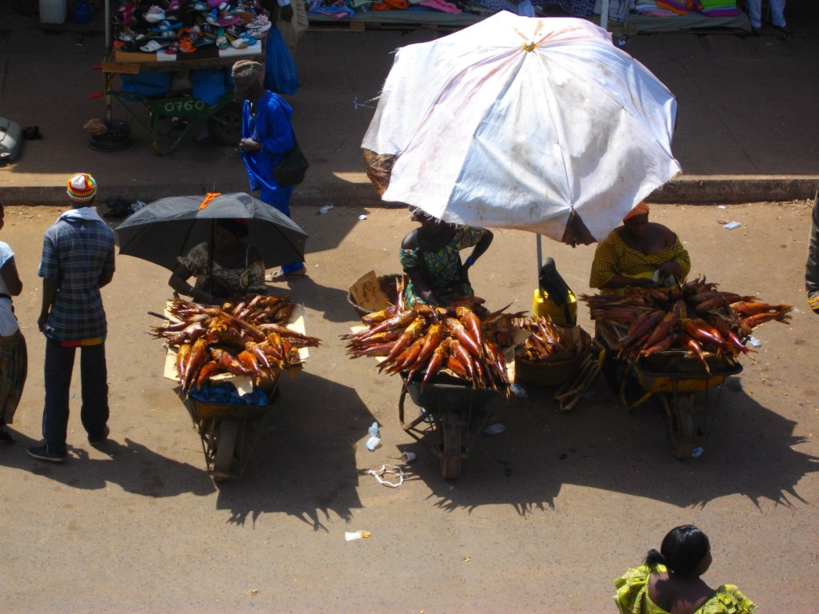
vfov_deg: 15.7
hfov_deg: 20.9
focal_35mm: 94
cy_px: 307
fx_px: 2224
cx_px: 410
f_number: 5.2
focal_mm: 17.1
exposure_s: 1/400
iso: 100
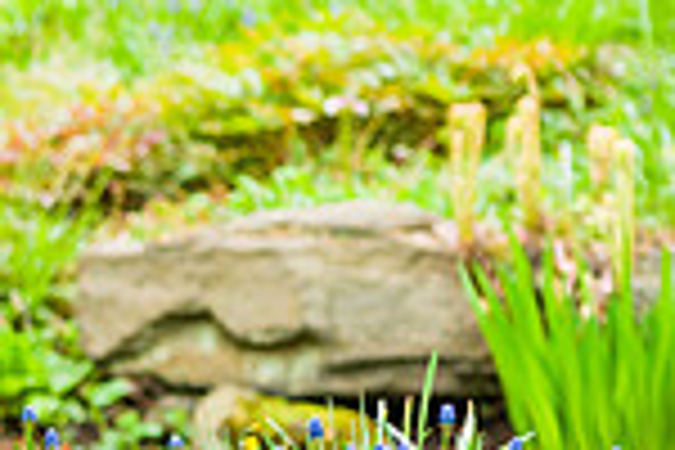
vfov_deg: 4.3
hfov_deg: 6.4
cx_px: -279
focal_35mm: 318
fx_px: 5962
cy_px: 184
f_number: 3.2
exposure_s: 1/320
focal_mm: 82
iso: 200
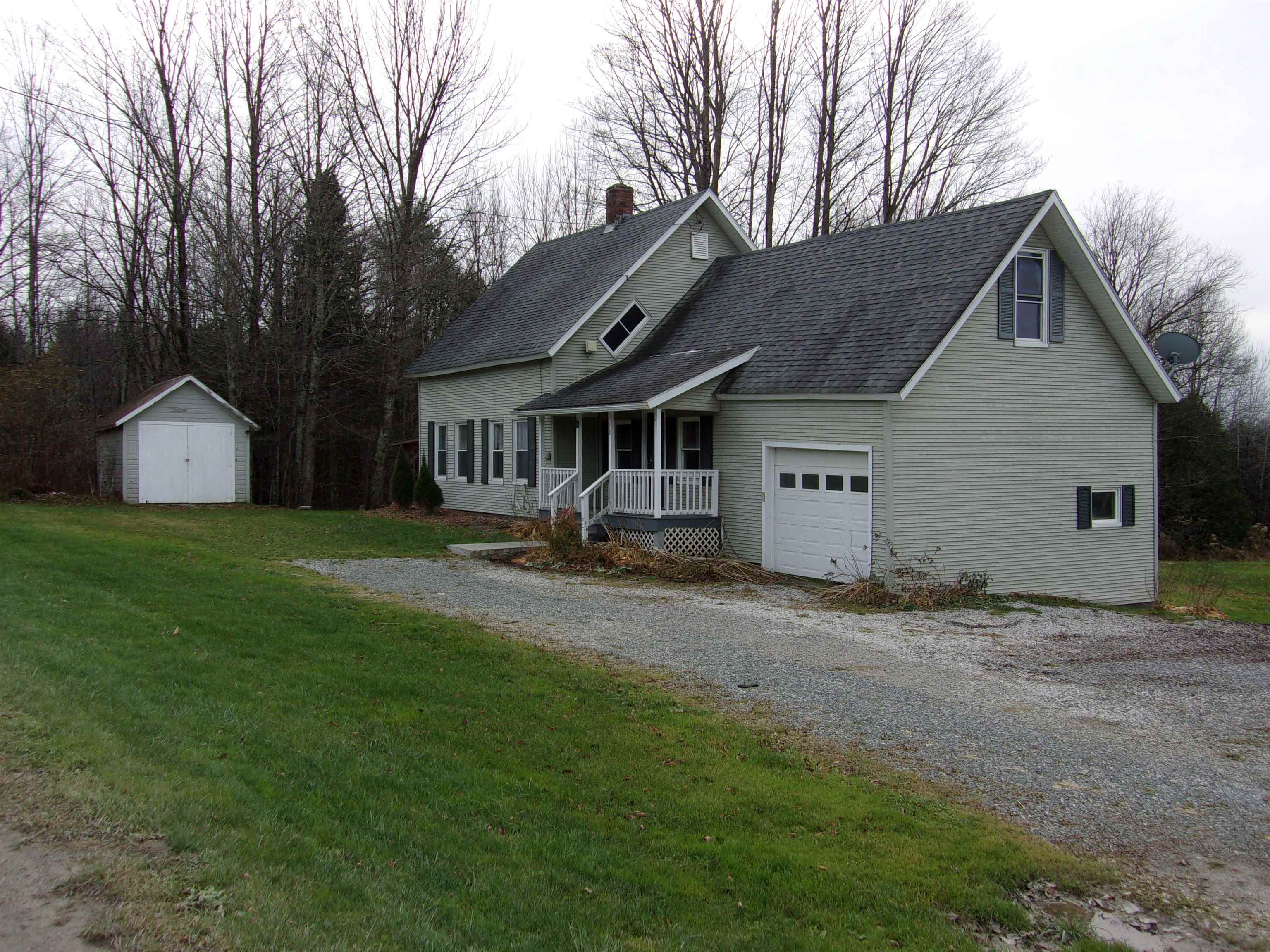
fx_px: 1247
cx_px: 635
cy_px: 476
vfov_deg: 41.8
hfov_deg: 54.0
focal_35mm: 34
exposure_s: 1/420
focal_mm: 6.1
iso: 80
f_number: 3.3
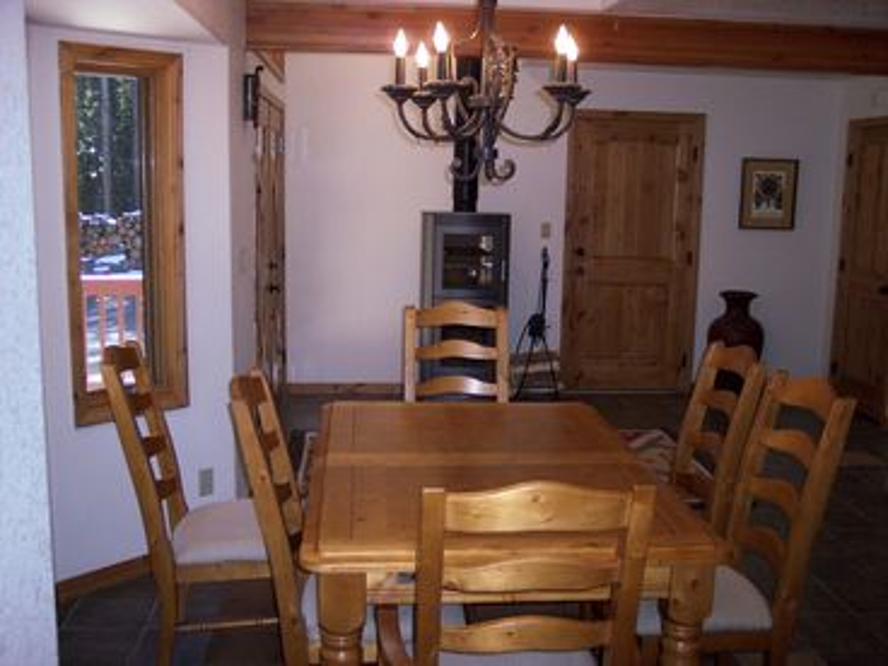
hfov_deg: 47.9
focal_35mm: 39
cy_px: 333
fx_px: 1000
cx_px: 444
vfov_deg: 36.8
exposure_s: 1/60
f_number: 2.8
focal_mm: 8
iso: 140
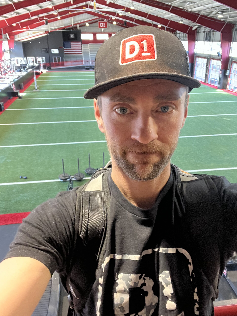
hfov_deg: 46.8
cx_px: 118
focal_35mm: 30
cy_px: 158
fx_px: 274
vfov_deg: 60.0
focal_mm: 2.71
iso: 400
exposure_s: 1/30
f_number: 2.2
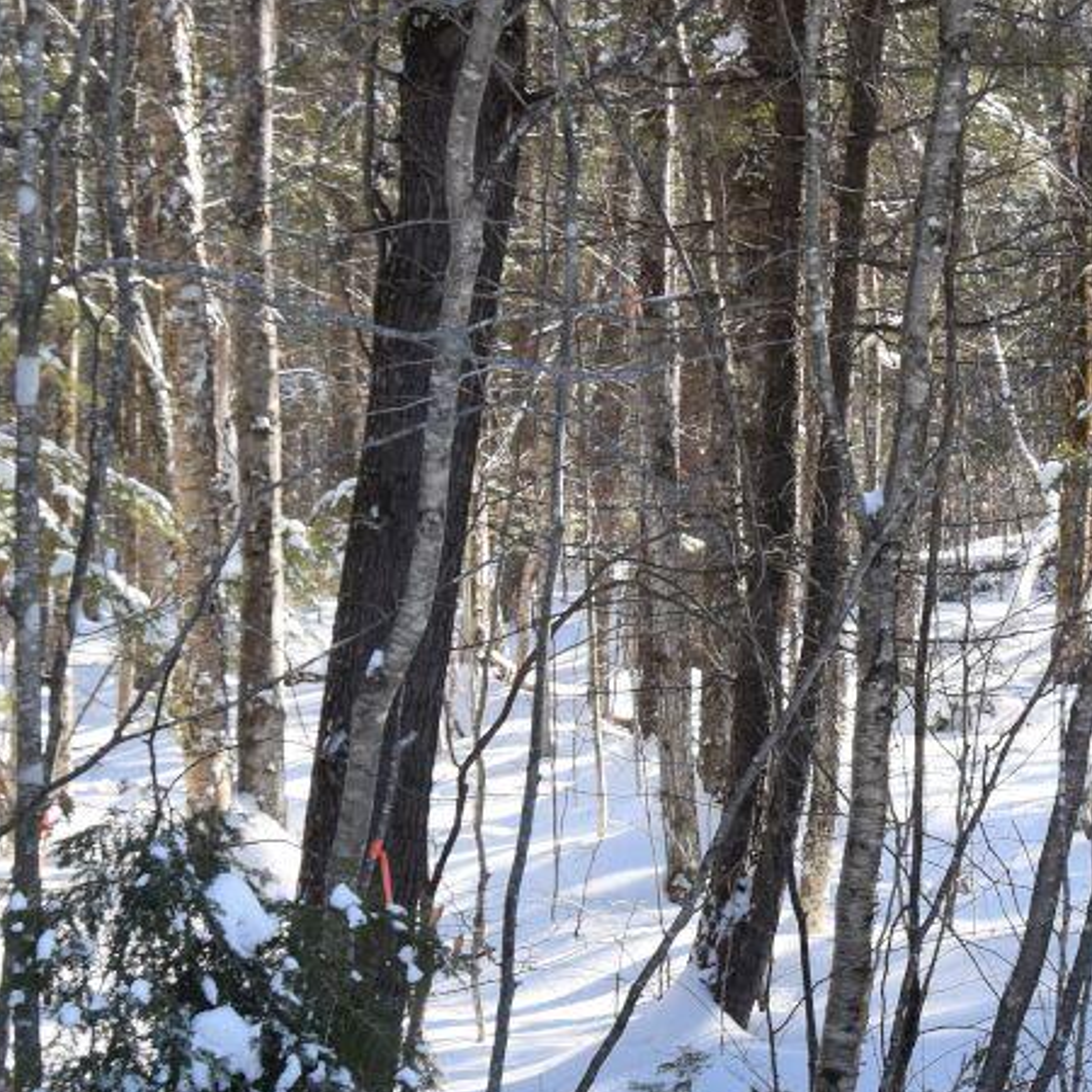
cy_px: 345
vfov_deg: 17.0
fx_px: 3640
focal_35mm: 102
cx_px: 1073
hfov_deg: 16.7
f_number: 8
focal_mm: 24
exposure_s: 1/250
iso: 400
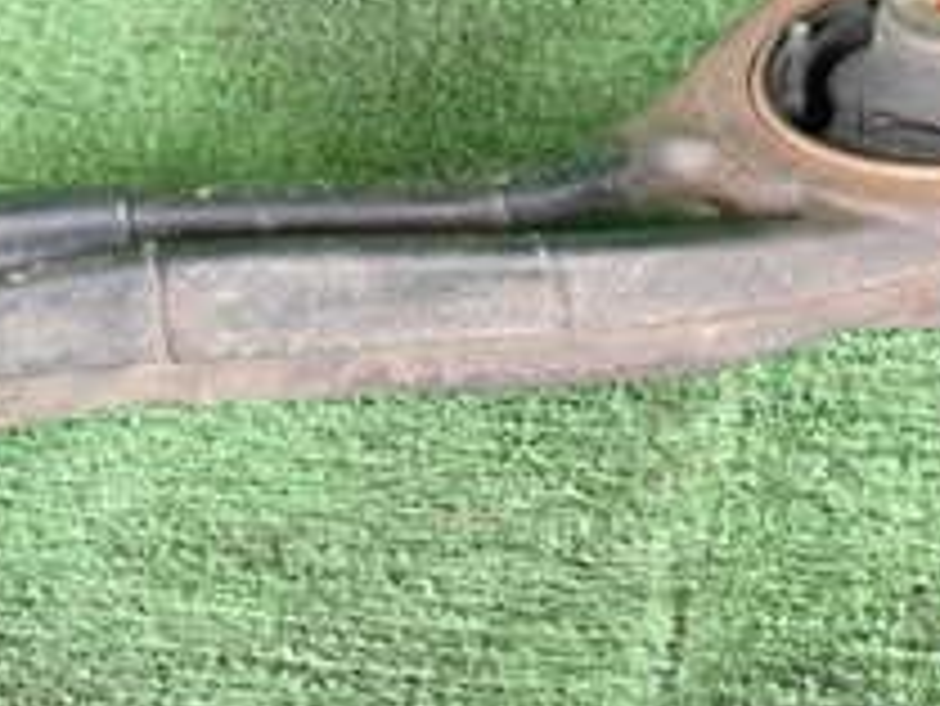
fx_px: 2337
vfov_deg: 16.5
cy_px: 836
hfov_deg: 21.9
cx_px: -18
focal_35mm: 86
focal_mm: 5.4
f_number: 2.3
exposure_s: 1/125
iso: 400
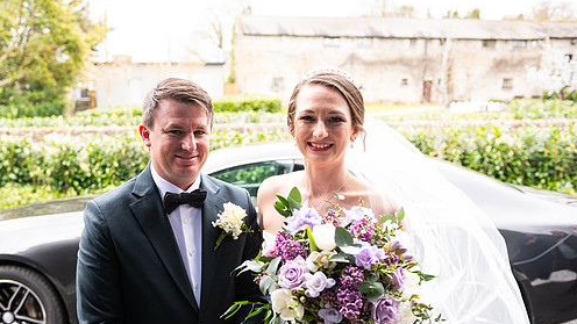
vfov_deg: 30.9
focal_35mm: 38
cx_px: 247
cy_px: 220
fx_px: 581
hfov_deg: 52.6
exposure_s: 1/200
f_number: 3.5
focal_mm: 31
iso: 200
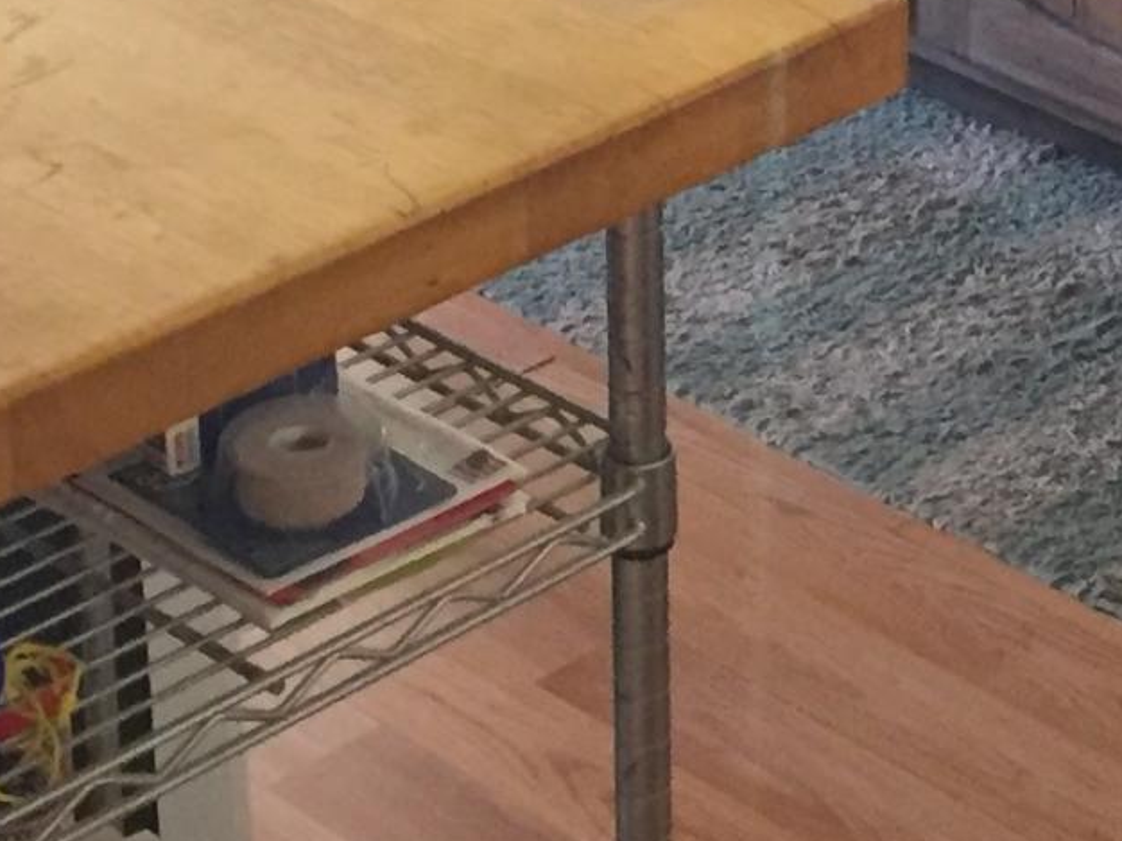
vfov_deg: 10.2
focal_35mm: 139
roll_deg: -1.2
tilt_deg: -17.4
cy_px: -563
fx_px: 4504
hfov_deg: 13.9
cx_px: 1176
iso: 250
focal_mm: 4.15
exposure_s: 1/20
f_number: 2.2
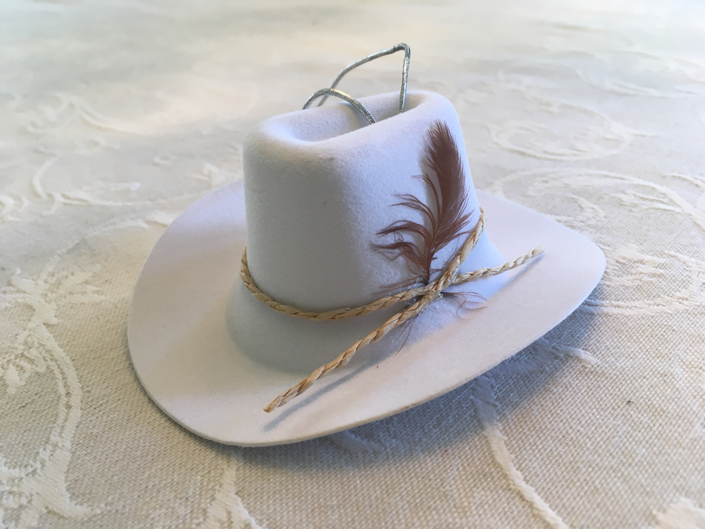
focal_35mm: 29
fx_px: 591
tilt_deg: -32.0
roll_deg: +3.0
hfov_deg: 61.7
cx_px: 352
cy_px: 264
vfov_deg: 48.2
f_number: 2.2
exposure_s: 1/33
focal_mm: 4.15
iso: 64
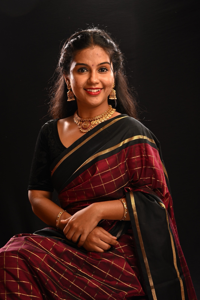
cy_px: 150
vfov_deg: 30.1
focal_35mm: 67
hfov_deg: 20.3
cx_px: 100
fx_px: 559
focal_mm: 67
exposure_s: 1/200
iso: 100
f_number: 11
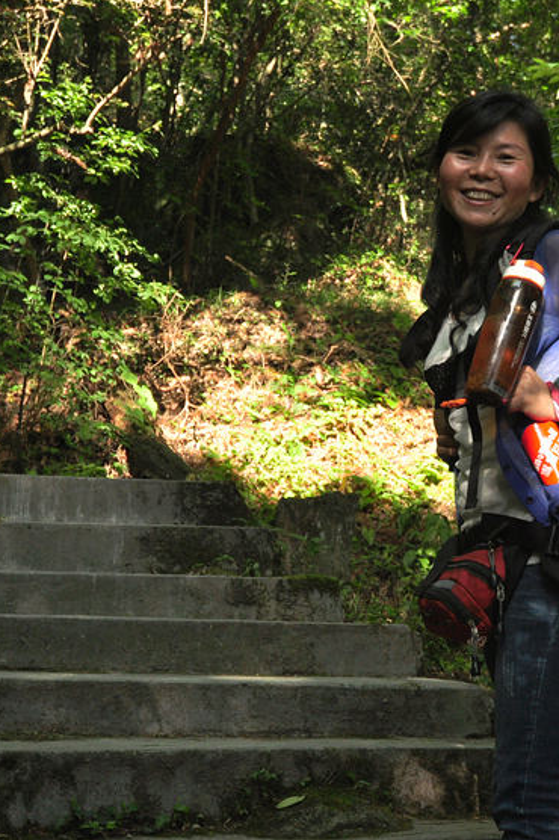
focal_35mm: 55
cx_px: 344
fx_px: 1283
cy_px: 423
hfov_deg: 24.5
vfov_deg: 36.3
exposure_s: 1/200
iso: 640
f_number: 4.5
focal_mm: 24
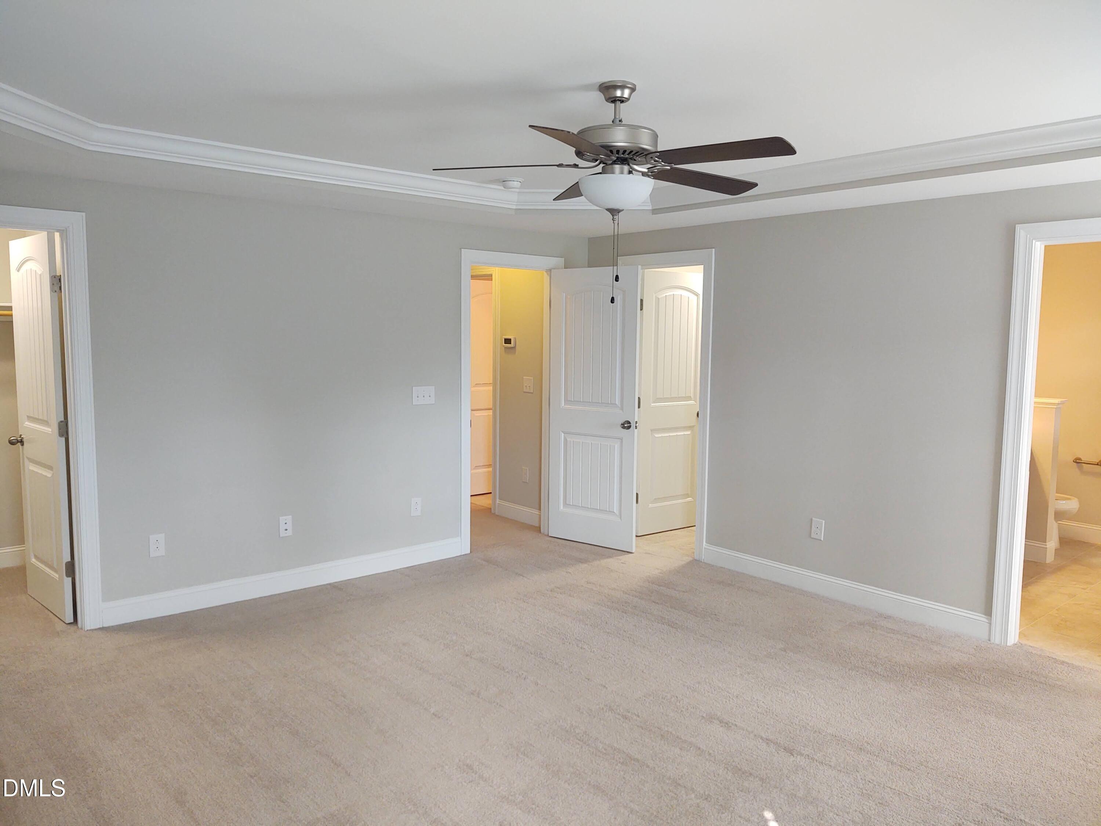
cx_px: 550
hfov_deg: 65.3
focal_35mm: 27
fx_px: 859
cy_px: 413
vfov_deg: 51.4
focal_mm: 4.75
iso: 169
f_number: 1.7
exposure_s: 1/60
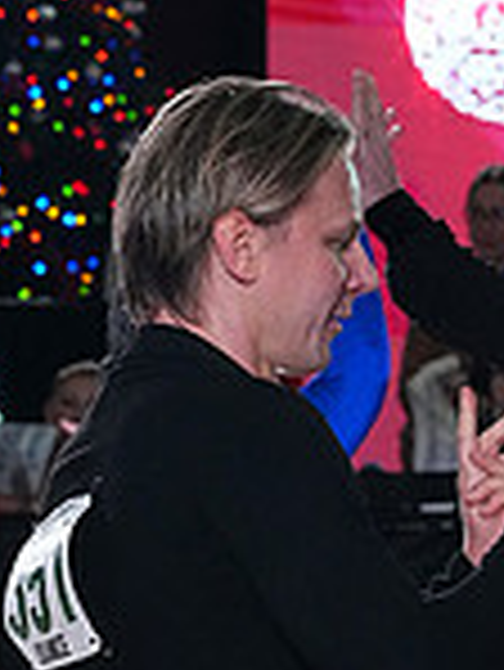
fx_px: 7250
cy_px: 1043
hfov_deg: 4.0
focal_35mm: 374
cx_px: 565
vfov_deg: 5.2
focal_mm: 100
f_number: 8
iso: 8000
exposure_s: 1/400
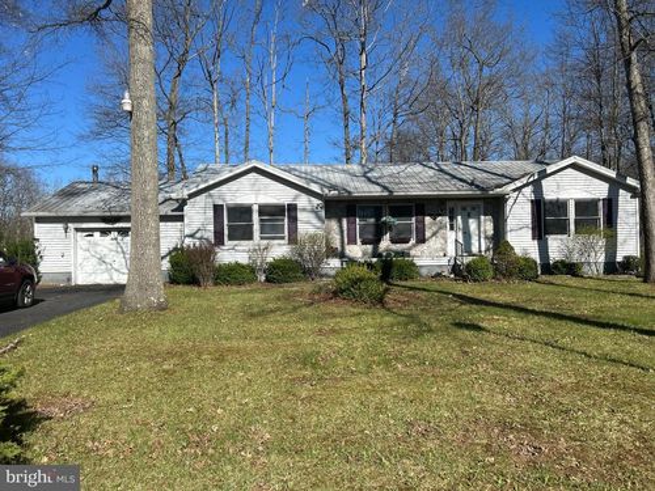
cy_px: 246
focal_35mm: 26
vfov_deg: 53.1
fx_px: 492
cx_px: 328
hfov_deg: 67.3
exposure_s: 1/4274
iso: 50
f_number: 1.5
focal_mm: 5.7
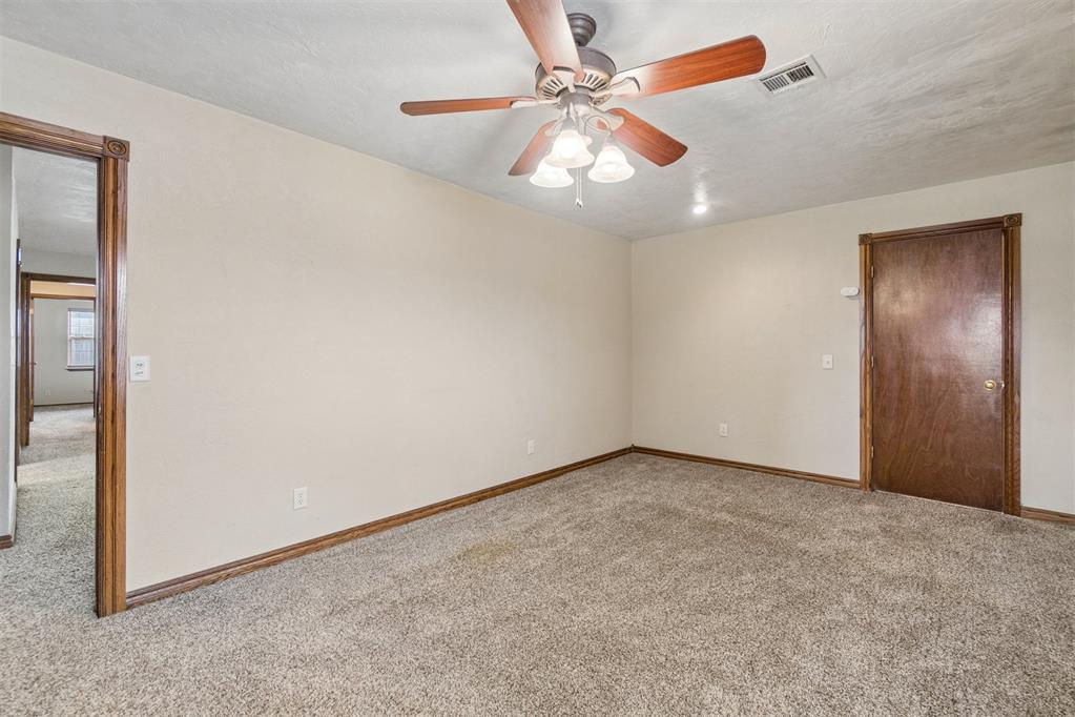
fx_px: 448
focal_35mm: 15
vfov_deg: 77.3
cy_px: 358
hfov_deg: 100.4
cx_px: 538
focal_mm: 10
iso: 200
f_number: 6.3
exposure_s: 1/10
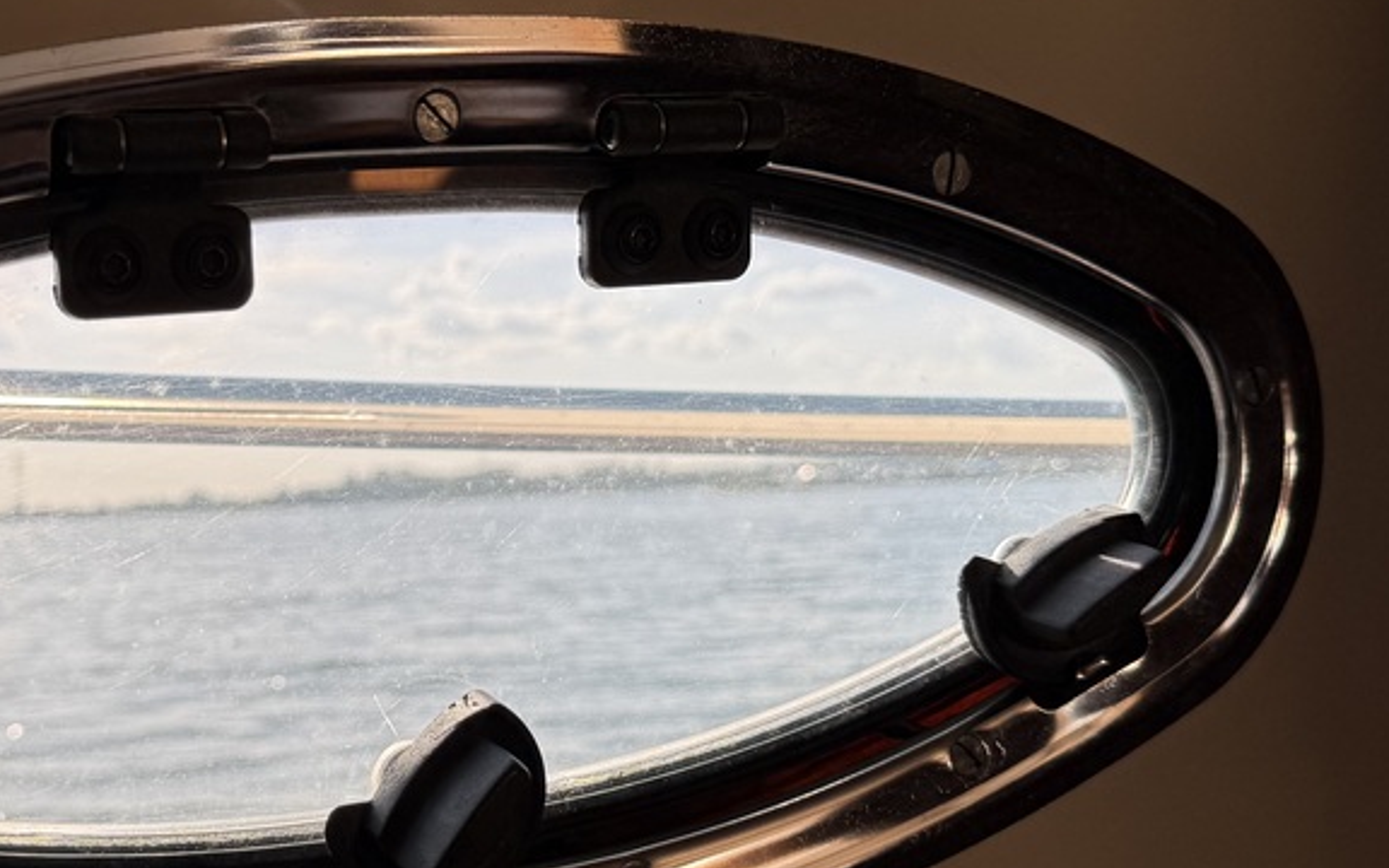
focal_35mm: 53
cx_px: 323
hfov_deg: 37.1
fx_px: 2006
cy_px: 470
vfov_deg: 24.4
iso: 80
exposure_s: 1/858
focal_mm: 6.76
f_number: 1.78
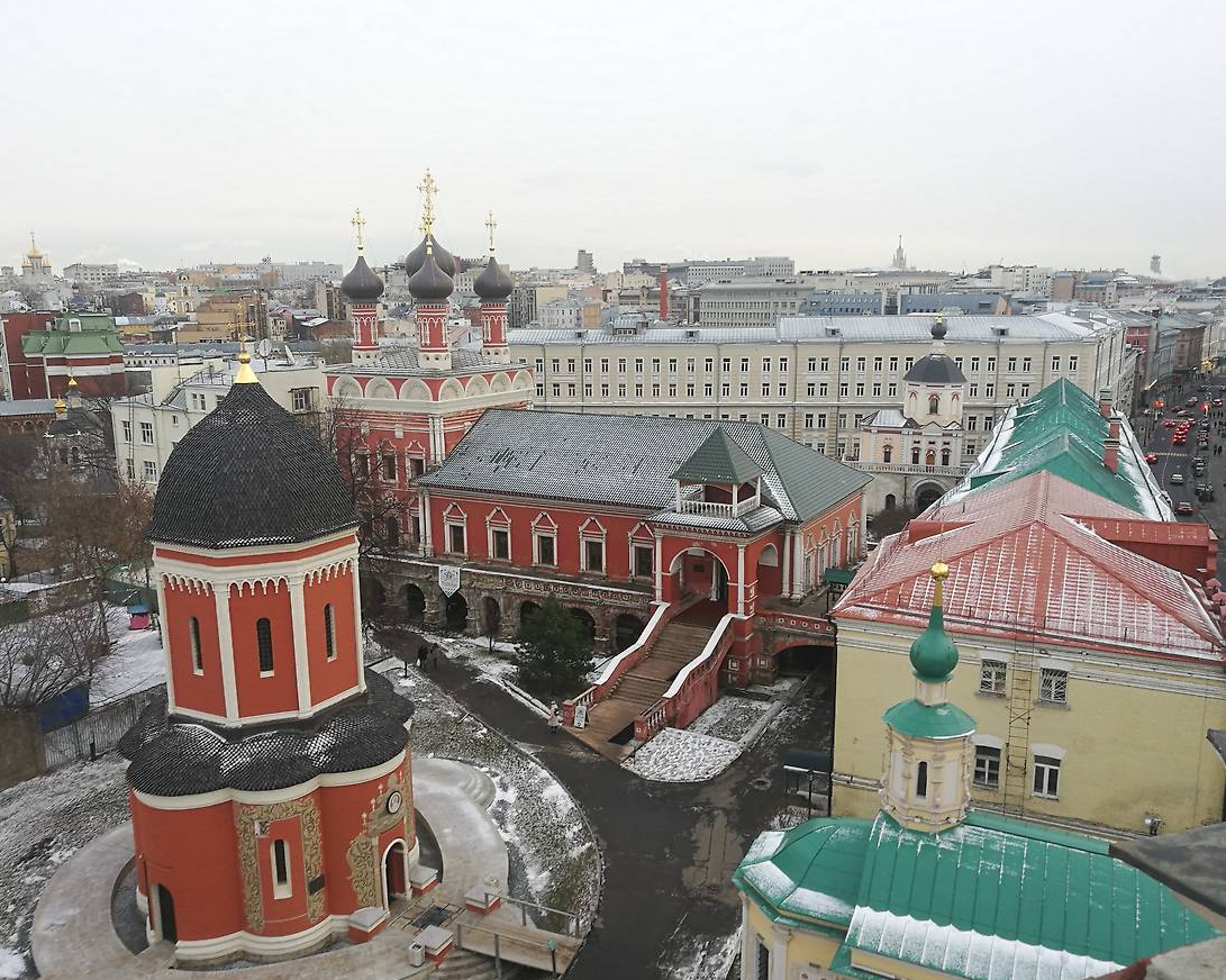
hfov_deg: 60.5
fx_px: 1052
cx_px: 601
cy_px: 502
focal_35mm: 29
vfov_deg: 49.9
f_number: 2.2
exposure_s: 1/50
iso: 100
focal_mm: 4.5
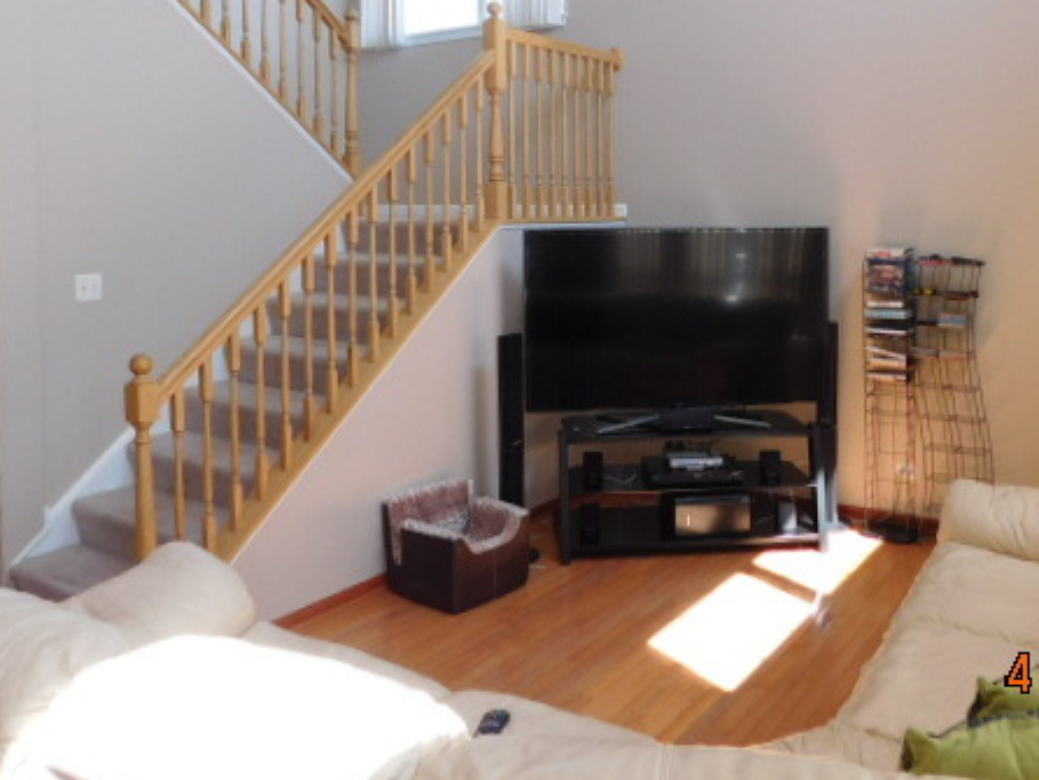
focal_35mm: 33
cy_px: 233
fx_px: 991
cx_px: 589
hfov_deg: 55.1
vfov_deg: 42.1
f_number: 3
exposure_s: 1/100
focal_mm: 4
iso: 125
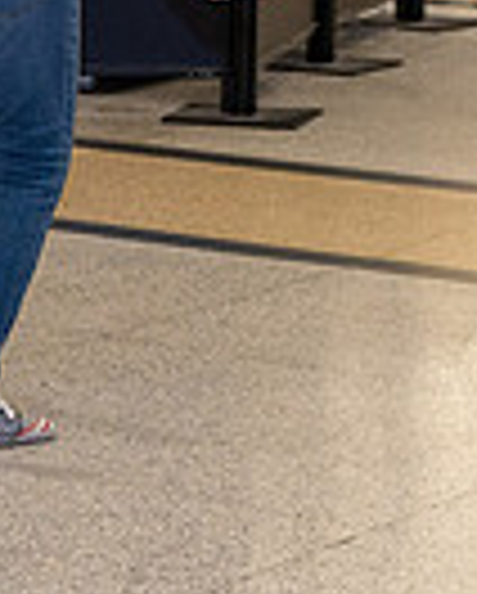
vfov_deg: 7.4
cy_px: 94
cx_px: -99
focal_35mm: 259
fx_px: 4560
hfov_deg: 6.0
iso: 1600
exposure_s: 1/100
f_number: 6
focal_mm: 63
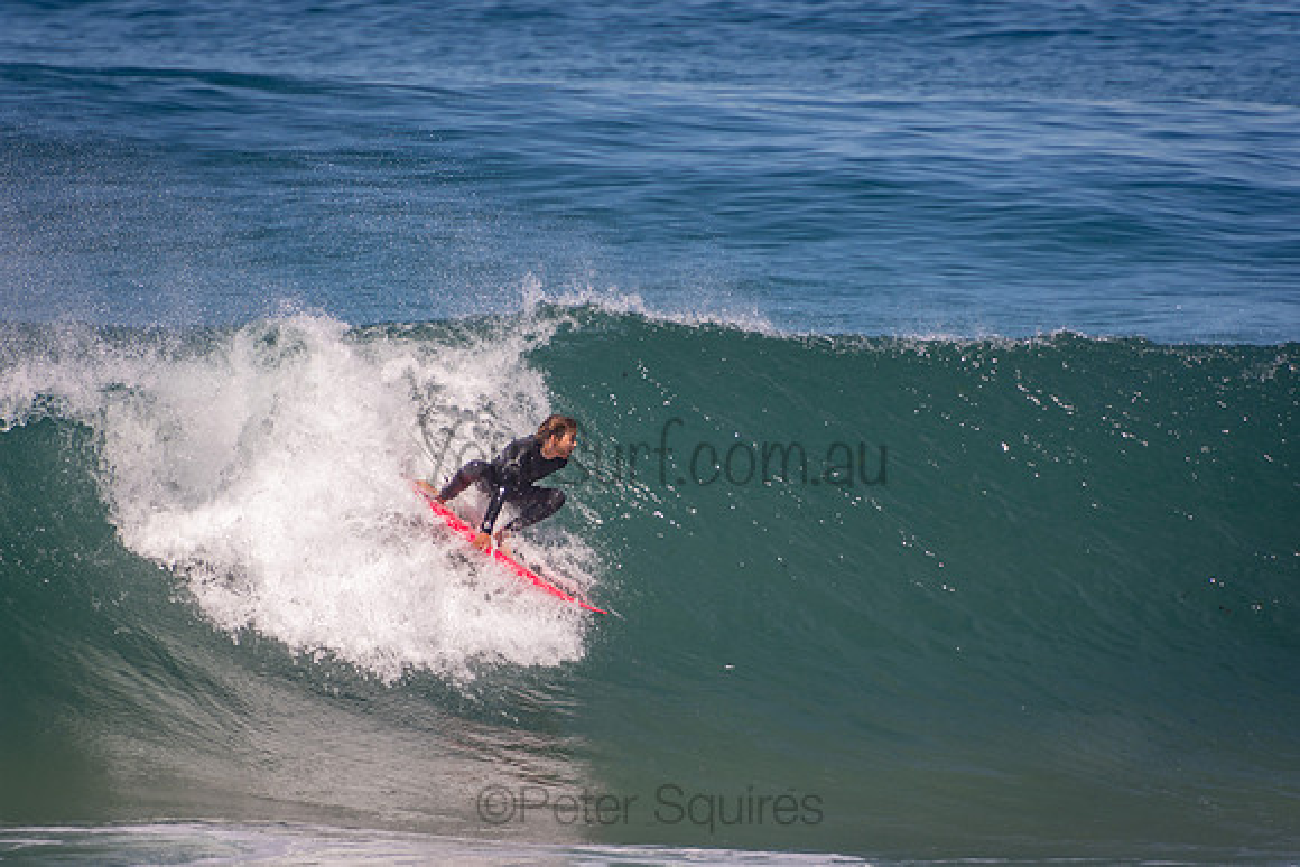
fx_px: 21671
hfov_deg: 3.4
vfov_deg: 2.3
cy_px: 434
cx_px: 650
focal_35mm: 600
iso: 200
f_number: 5.6
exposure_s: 1/1250
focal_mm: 400
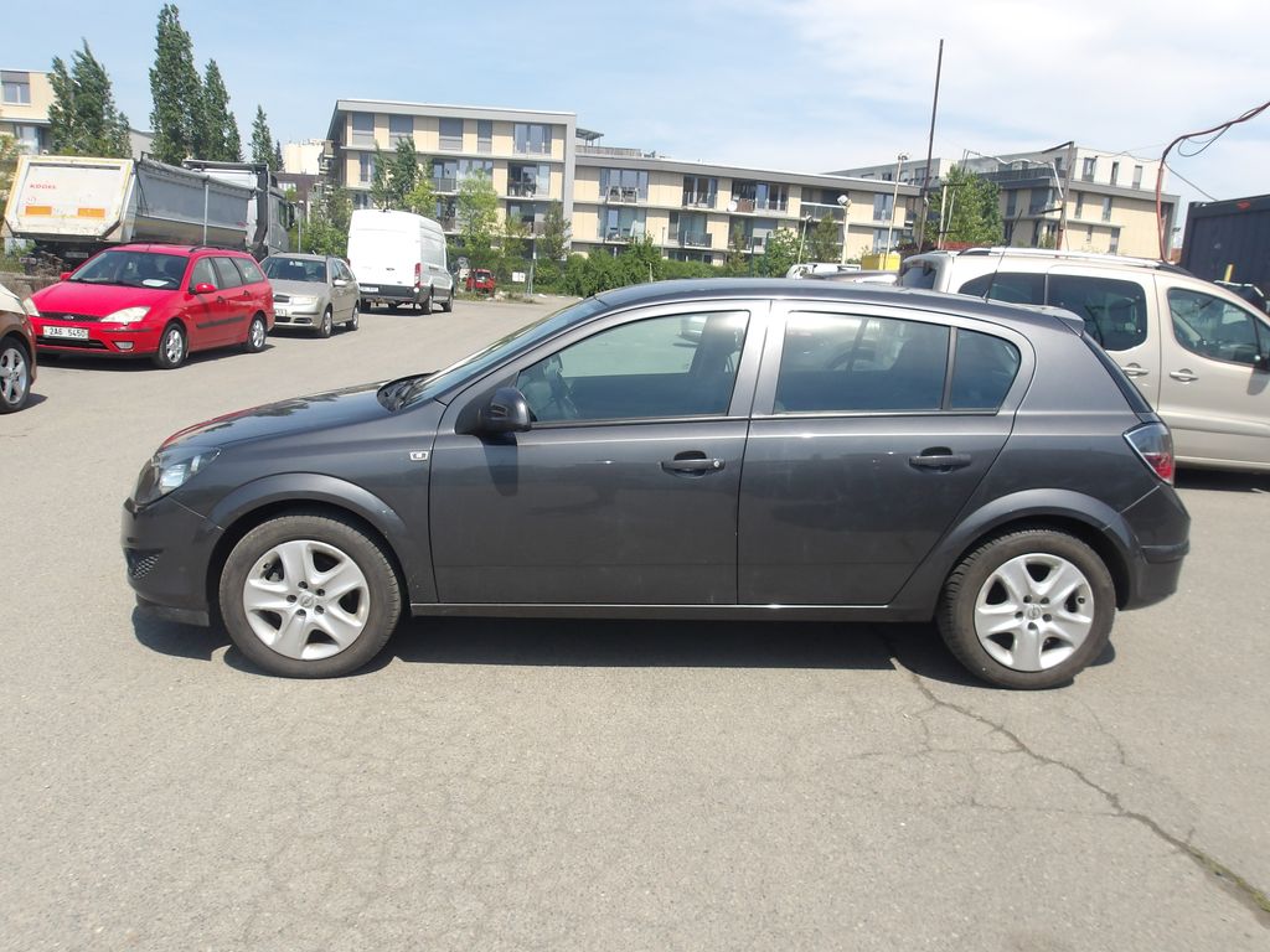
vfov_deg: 51.4
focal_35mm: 27
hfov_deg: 65.3
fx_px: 991
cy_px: 476
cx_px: 635
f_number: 10.4
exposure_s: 1/108
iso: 100
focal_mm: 4.9
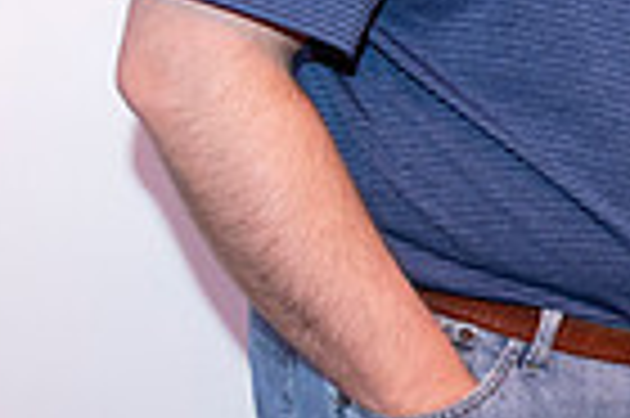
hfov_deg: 13.0
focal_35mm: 145
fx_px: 2535
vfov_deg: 9.4
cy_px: 16
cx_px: 1089
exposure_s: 1/60
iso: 1000
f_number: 5.6
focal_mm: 35
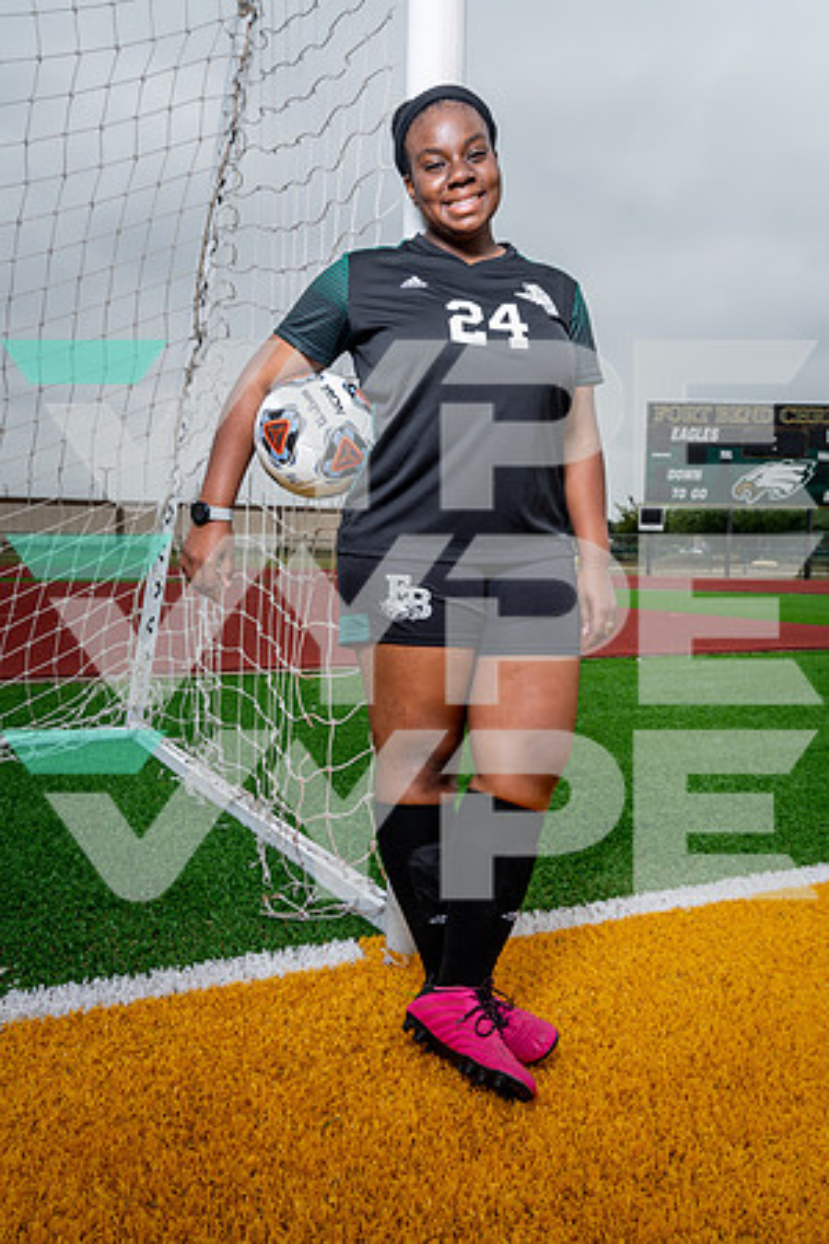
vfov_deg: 61.9
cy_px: 622
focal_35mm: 30
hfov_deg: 43.6
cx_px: 414
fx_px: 1036
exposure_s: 1/250
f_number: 8
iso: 100
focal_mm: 30
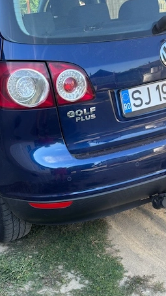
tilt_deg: -26.9
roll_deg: +5.3
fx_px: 391
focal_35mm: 50
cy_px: 192
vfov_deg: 40.9
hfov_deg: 24.0
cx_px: 74
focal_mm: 5.96
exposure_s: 1/203
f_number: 1.6
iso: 40
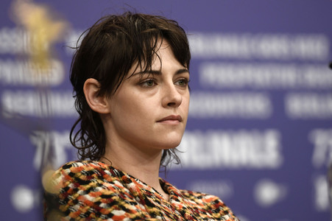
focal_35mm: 200
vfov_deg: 6.9
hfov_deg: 10.3
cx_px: 166
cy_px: 110
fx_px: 1843
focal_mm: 200
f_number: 3.2
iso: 1000
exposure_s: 1/400
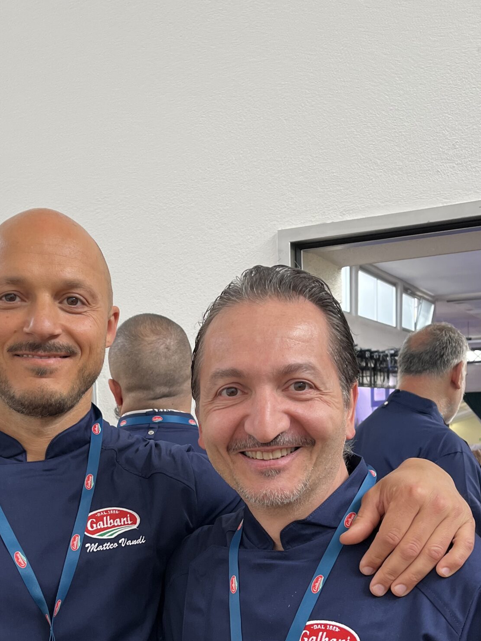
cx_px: 173
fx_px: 834
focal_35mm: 45
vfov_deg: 40.8
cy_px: 483
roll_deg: +1.9
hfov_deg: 32.0
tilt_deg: -5.2
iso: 100
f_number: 1.6
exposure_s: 1/122
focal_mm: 5.1
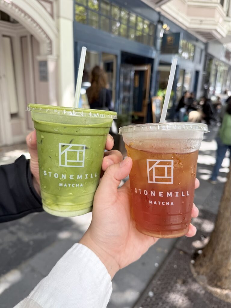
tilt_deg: -17.6
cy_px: 154
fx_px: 214
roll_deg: -3.1
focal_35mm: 24
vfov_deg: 71.6
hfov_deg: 56.8
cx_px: 116
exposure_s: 1/433
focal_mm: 6.76
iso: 80
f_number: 1.78
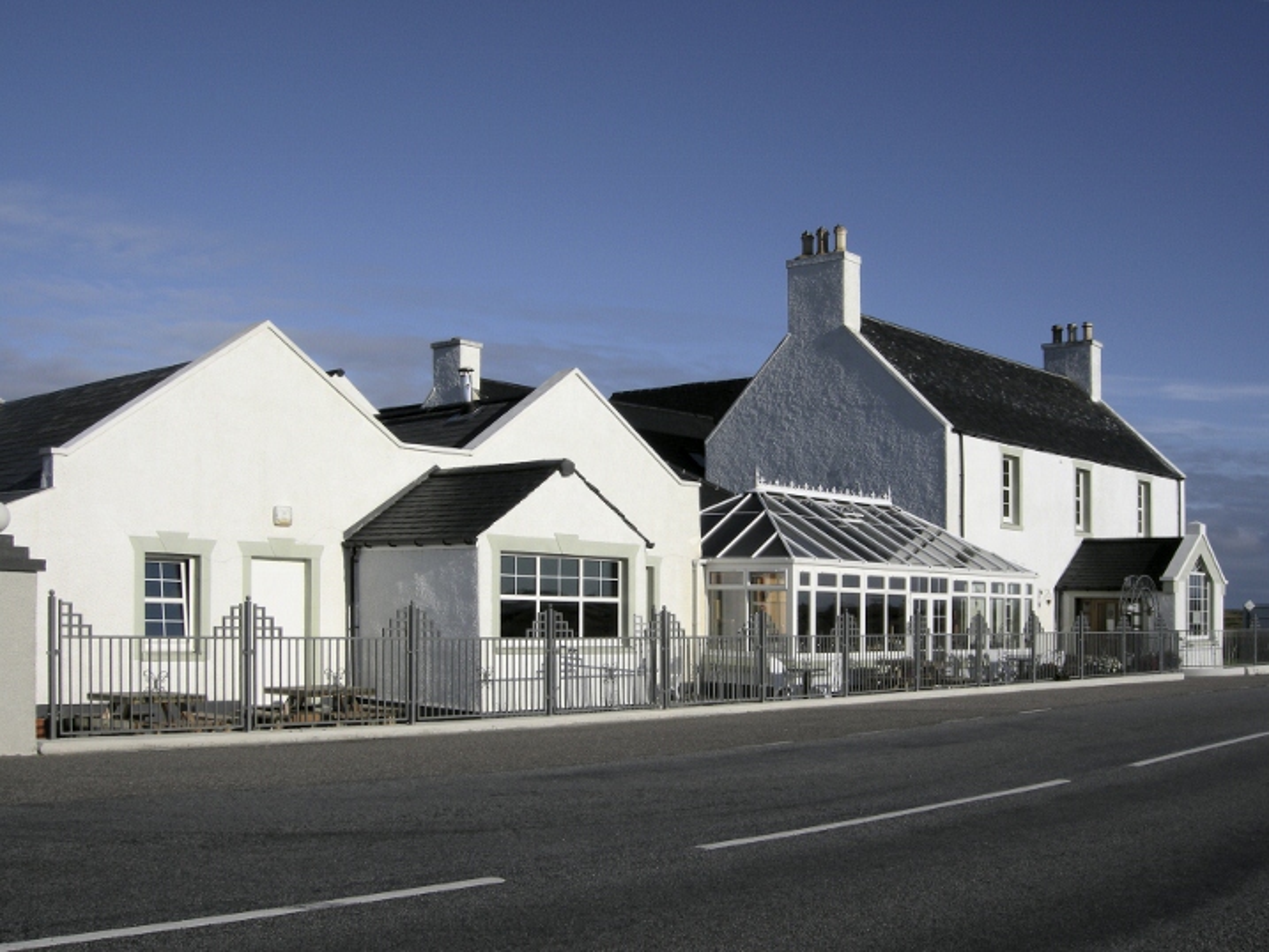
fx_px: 1320
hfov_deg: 51.3
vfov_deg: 39.7
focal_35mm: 36
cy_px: 476
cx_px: 634
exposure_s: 1/387
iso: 64
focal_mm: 7.5
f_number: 6.8
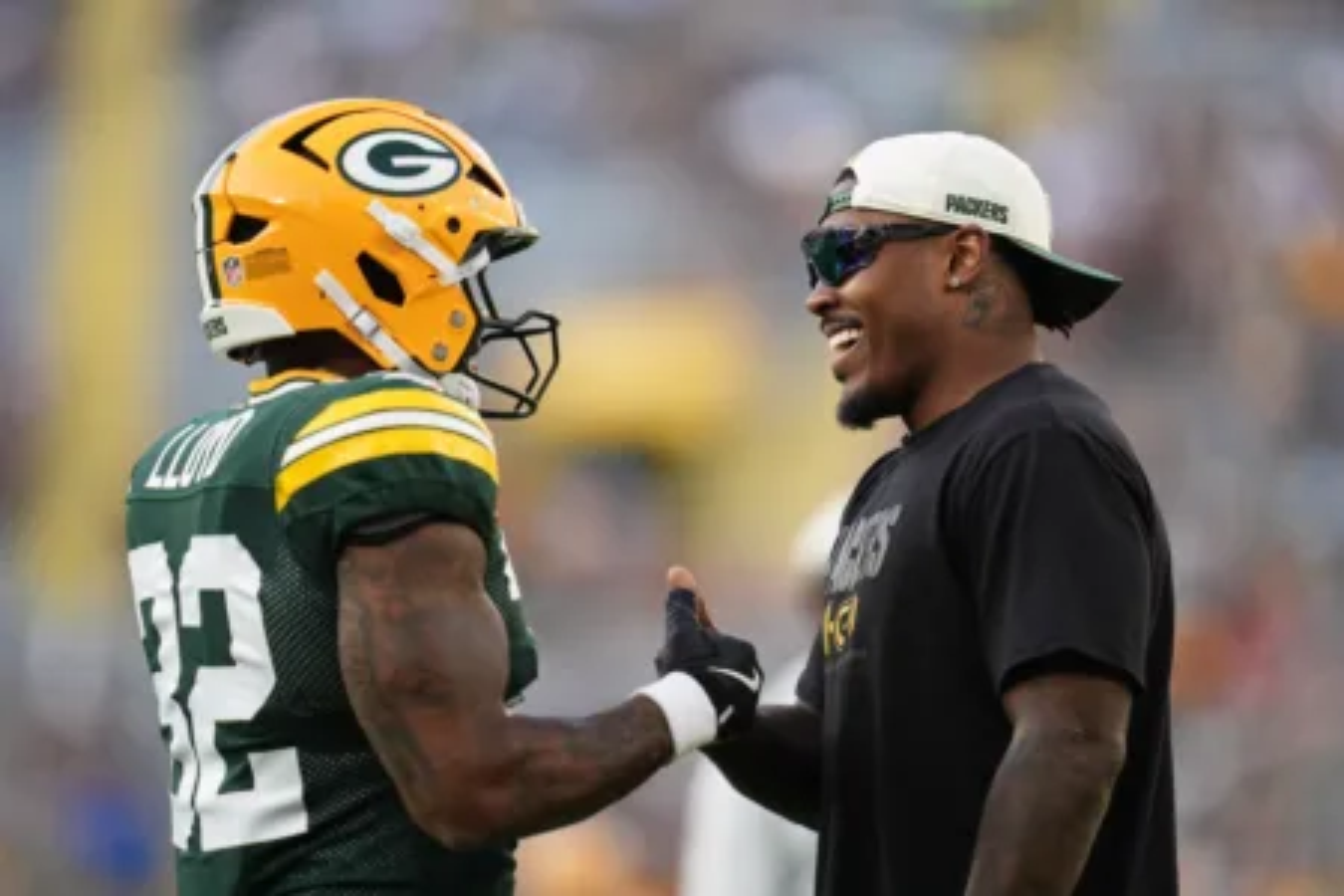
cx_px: 672
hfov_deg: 5.2
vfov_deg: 3.4
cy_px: 448
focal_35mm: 400
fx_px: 14932
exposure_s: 1/3200
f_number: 2.8
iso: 1600
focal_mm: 400
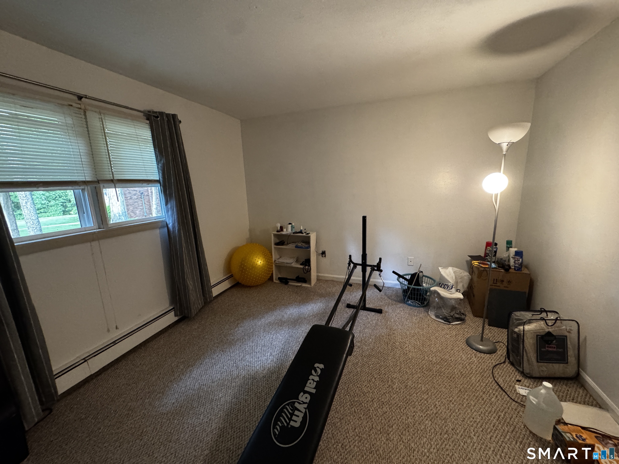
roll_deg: +1.9
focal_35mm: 14
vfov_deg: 85.7
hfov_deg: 102.1
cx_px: 310
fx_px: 250
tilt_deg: -12.1
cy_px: 232
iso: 1000
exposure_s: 1/60
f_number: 2.2
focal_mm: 2.22
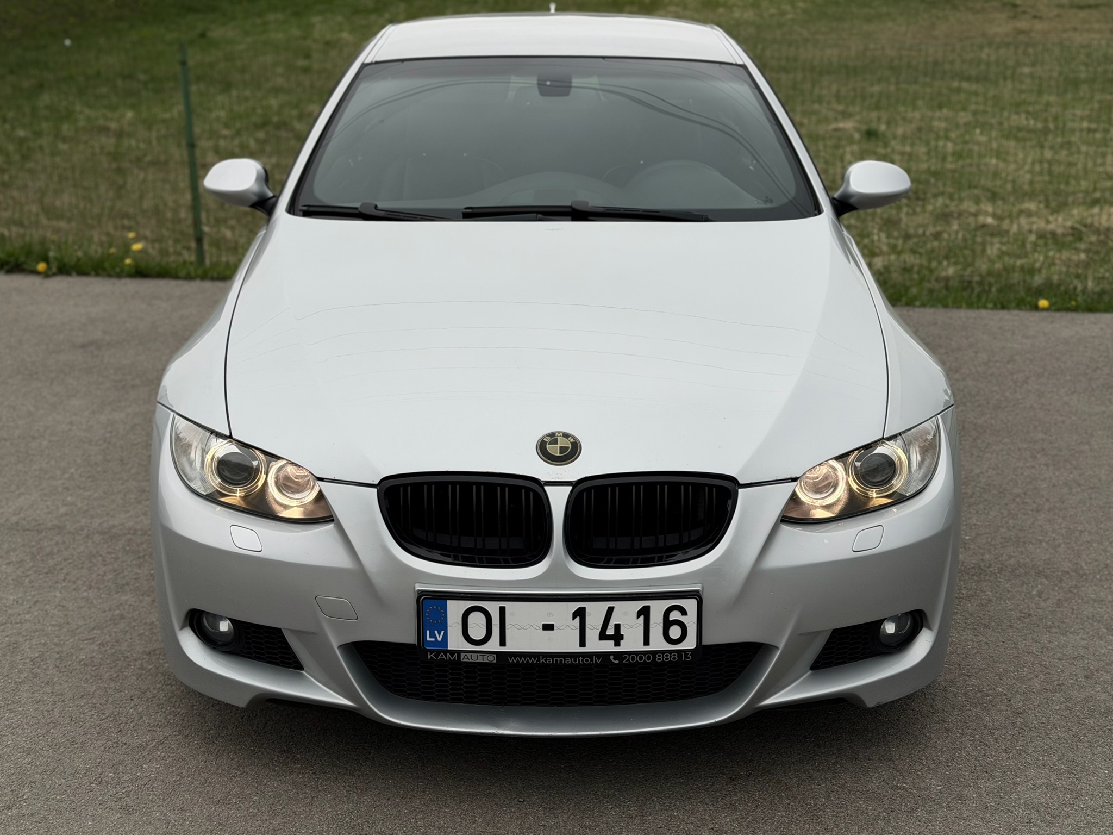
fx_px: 1543
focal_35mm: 48
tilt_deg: -16.7
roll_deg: +0.0
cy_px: 418
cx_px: 556
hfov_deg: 39.7
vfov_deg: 30.3
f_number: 1.78
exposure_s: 1/865
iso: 64
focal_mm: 6.76
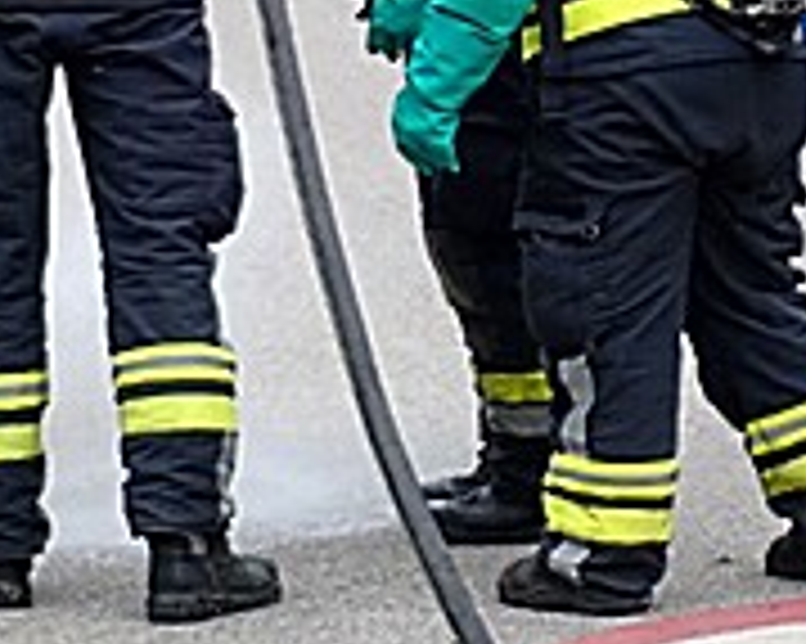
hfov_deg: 6.6
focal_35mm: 295
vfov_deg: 5.2
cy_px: 81
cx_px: 315
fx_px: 7033
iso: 125
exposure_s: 1/200
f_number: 4.5
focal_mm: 15.66
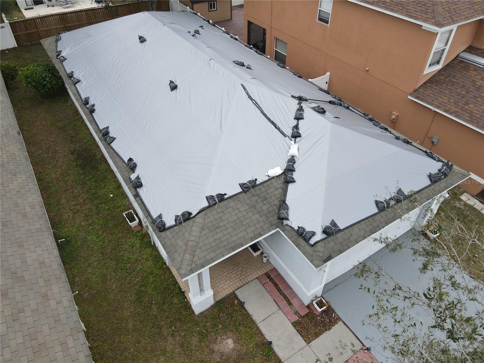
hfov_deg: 71.6
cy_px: 182
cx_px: 242
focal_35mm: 24
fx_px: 336
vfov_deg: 56.8
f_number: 2.8
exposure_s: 1/180
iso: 100
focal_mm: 4.5
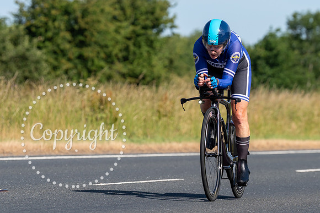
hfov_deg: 7.1
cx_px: 239
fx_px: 2564
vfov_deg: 4.8
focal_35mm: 288
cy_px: 103
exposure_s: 1/1000
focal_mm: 144
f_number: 4
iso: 100
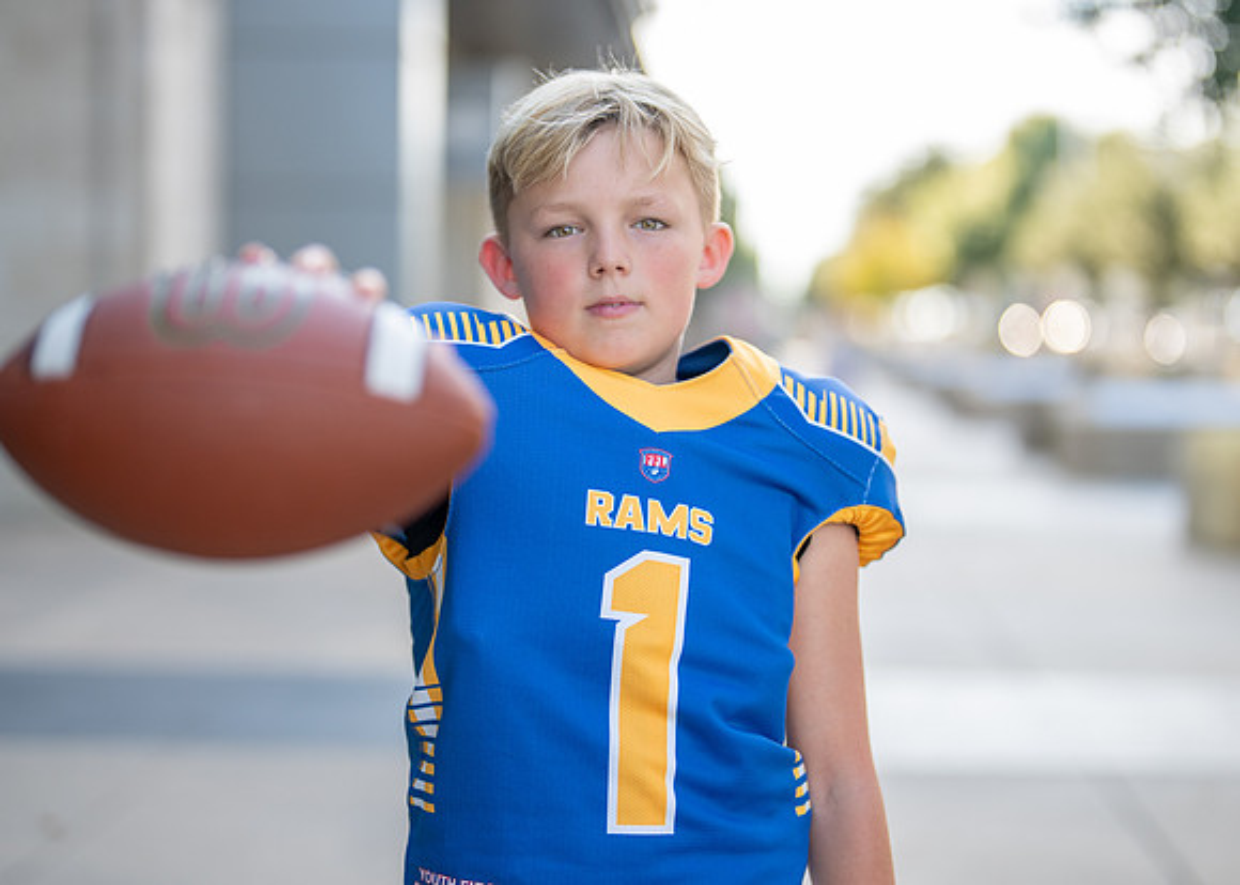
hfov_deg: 29.1
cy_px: 418
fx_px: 2386
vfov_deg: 21.0
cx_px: 633
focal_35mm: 68
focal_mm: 50
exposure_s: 1/1600
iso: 125
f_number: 1.2
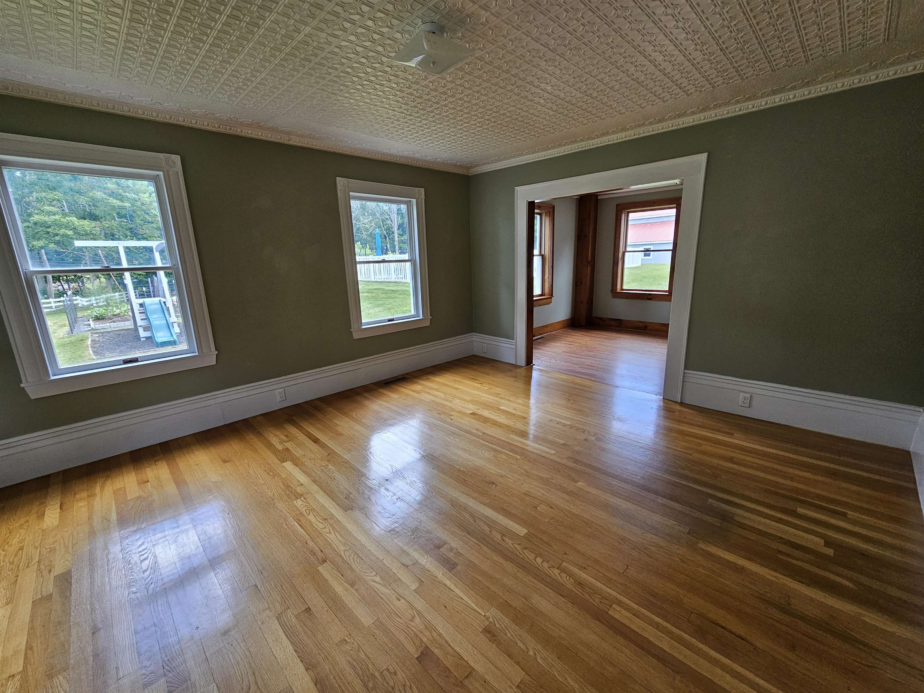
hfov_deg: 106.2
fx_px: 347
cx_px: 462
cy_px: 346
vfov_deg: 89.9
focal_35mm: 13
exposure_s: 1/120
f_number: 2.2
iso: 100
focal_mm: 2.2
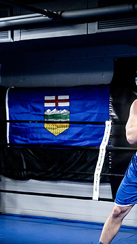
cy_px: 145
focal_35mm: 90
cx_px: 165
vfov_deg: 23.6
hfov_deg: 13.1
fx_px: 582
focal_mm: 47
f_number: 2.8
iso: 8000
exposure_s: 1/1000
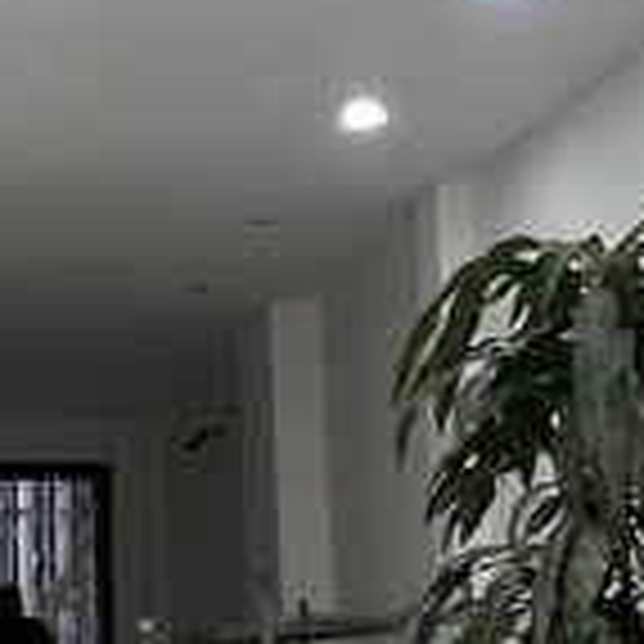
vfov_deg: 21.0
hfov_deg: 20.4
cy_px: 473
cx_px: -9
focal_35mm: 82
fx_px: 1726
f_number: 1.8
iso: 64
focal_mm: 1.57
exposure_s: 1/99
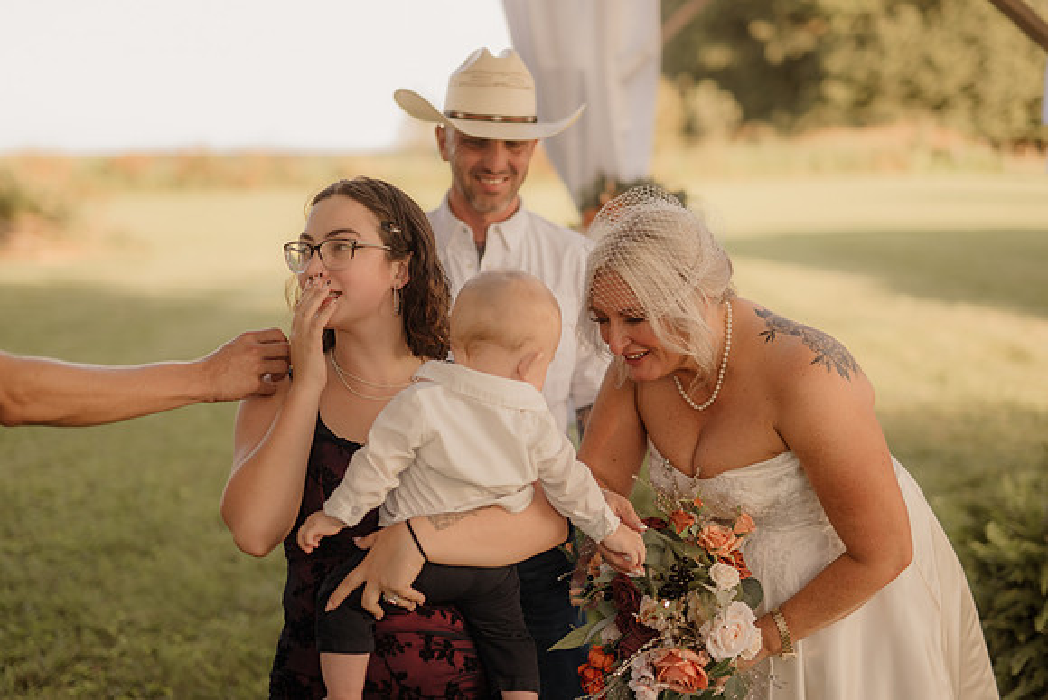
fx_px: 1456
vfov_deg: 27.0
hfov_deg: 39.6
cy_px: 350
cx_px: 524
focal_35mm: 50
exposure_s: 1/640
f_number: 2.8
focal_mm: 50
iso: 200
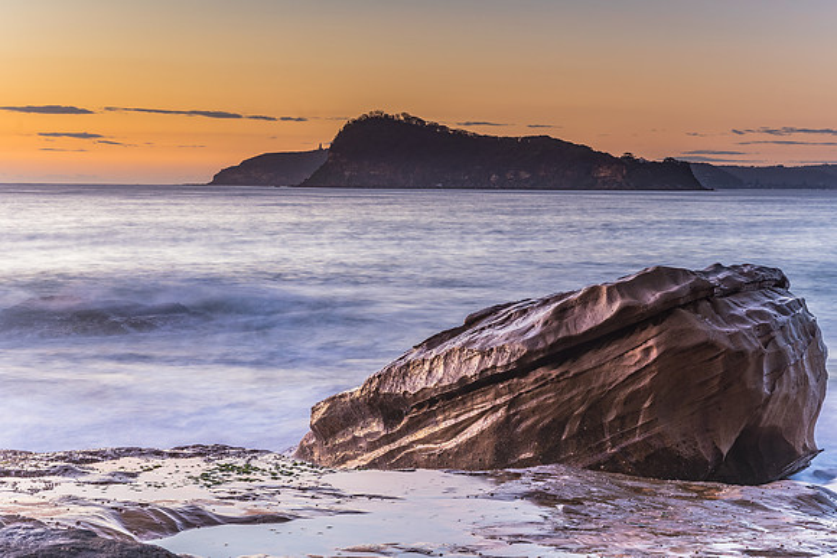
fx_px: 1693
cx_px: 418
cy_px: 279
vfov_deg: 18.7
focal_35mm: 73
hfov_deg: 27.8
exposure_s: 4
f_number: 11
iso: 50
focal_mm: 48
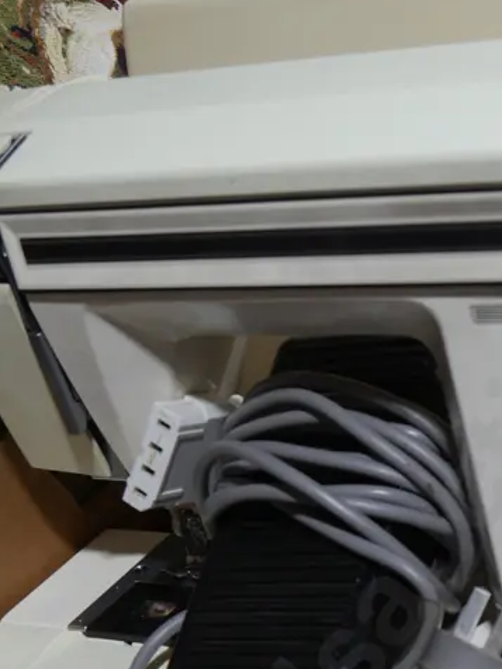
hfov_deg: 14.8
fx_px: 1914
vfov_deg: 19.6
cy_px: 541
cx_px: 439
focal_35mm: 99
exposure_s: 1/60
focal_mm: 23
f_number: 5.1
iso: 250
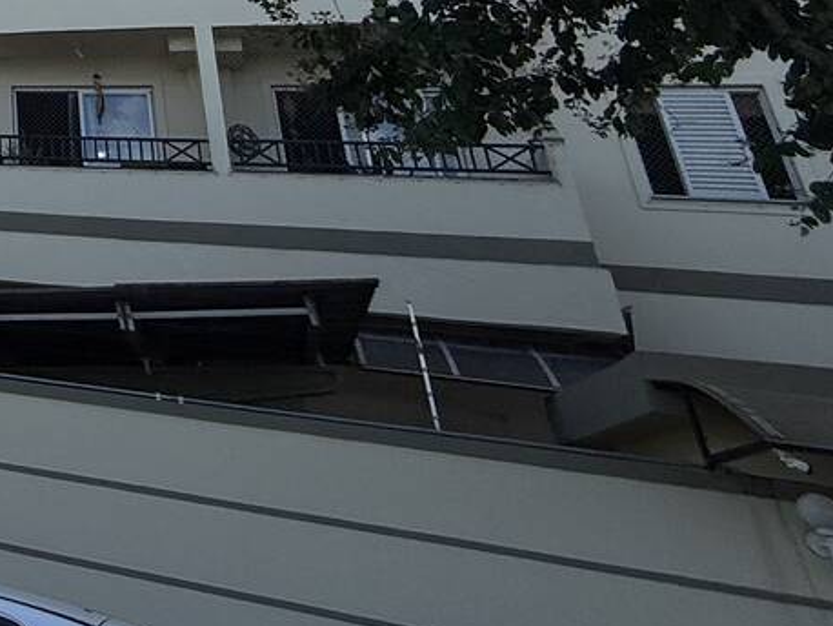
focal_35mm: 44
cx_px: -413
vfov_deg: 28.0
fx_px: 1059
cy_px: -156
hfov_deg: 28.3
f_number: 2.2
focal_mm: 2.22
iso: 50
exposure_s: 1/2320
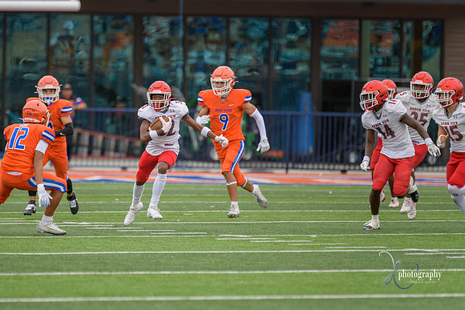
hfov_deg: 5.3
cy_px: 155
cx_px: 166
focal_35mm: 386
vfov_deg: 3.6
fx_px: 4986
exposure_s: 1/500
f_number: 2.8
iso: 220
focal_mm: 300
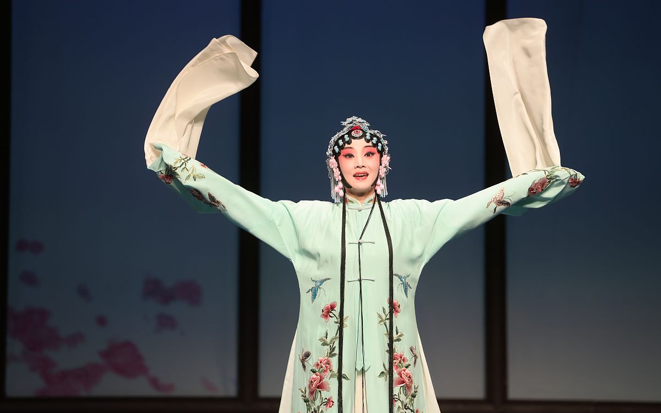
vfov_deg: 9.2
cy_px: 216
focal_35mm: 143
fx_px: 2576
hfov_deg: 14.6
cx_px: 331
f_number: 2.8
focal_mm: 140
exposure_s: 1/500
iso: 400
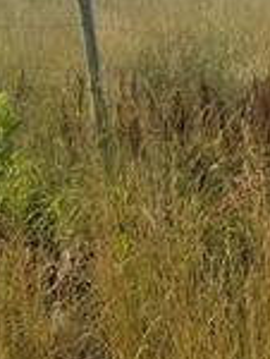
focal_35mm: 83
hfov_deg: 17.2
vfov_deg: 23.3
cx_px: 303
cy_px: 261
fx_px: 861
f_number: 1.7
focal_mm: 4.25
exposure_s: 1/2328
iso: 50
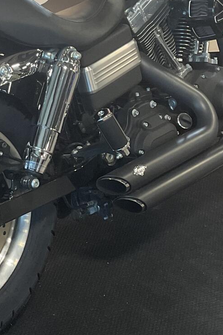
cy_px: 113
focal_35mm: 82
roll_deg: +1.5
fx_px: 763
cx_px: 53
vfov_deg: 24.7
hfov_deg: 16.5
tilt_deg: -23.0
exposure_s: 1/50
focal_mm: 3
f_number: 1.8
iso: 64
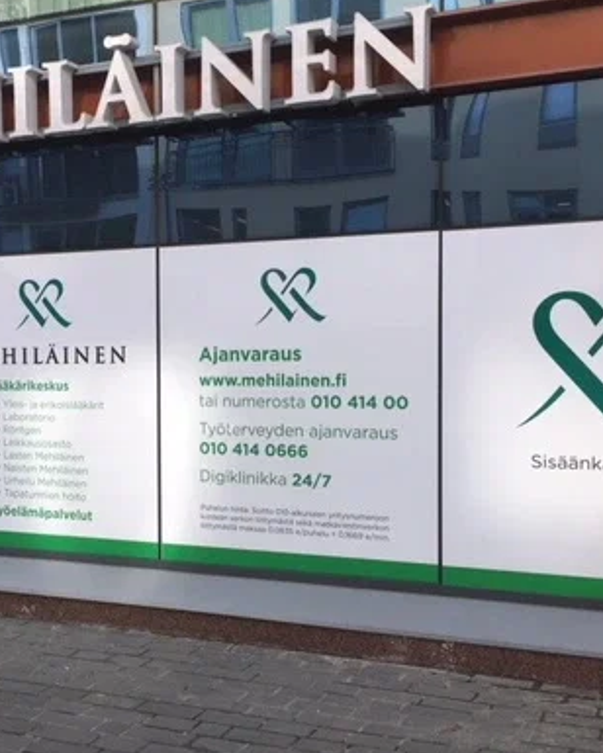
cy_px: 393
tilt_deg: -0.4
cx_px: 192
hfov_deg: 31.8
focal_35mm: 47
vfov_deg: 39.5
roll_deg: -0.5
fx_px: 1048
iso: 25
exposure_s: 1/493
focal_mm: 4.15
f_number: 2.2
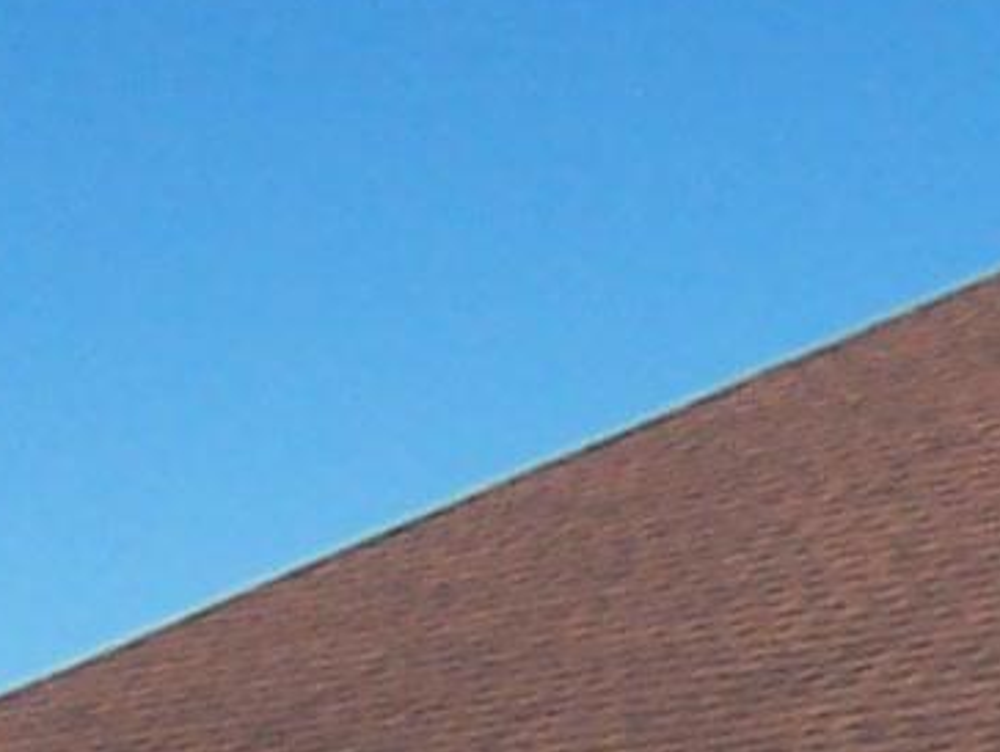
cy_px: 1479
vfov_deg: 8.7
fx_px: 4713
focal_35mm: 163
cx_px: 1970
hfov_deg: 11.1
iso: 64
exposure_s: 1/400
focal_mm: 3.8
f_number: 5.6
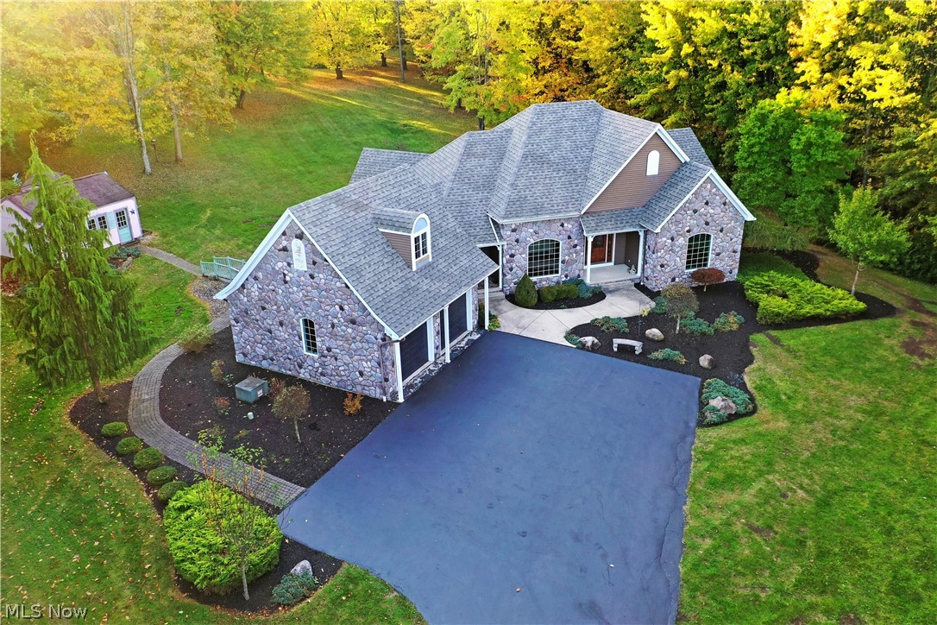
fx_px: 729
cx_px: 468
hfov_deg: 65.5
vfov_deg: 46.4
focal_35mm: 28
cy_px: 312
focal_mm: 10.26
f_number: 3.5
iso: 100
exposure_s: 1/60
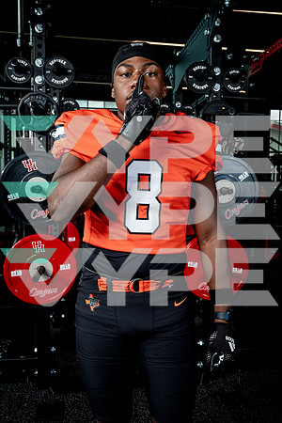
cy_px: 212
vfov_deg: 55.8
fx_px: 399
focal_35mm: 34
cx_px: 141
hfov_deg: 38.9
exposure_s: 1/250
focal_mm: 34
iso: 640
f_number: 9
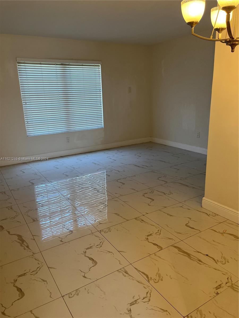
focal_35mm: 26
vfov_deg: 67.3
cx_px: 120
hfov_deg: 53.1
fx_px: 239
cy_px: 159
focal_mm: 5.1
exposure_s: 1/120
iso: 125
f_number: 1.6
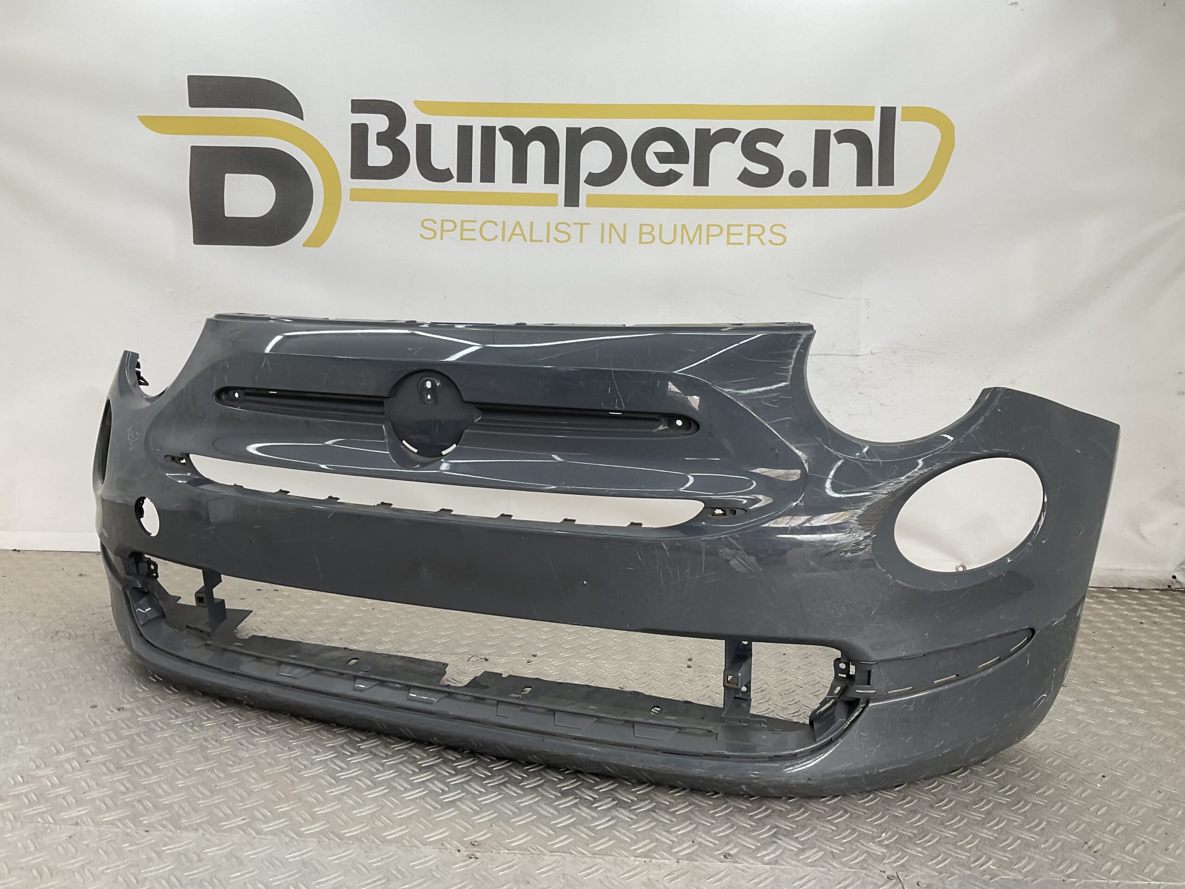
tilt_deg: -6.9
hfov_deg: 61.7
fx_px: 993
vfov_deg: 48.2
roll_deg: -2.2
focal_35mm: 29
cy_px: 444
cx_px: 592
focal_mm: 3
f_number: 1.8
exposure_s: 1/129
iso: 16
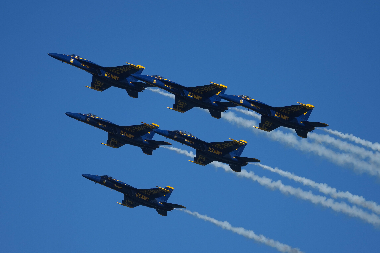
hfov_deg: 5.7
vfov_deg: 3.8
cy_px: 130
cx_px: 188
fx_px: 3789
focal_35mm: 359
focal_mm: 232
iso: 250
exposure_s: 1/3200
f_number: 4.5
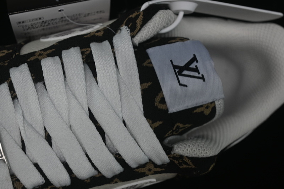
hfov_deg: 27.0
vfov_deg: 18.2
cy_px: 94
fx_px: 592
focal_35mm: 75
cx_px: 142
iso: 160
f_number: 6.3
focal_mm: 50
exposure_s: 1/50
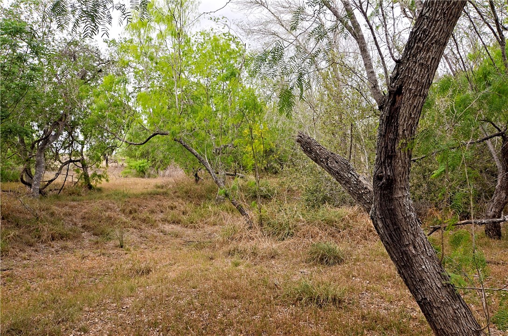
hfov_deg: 64.7
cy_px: 168
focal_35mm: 28
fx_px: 401
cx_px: 254
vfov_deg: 45.5
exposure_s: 1/500
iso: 400
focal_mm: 19
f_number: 8
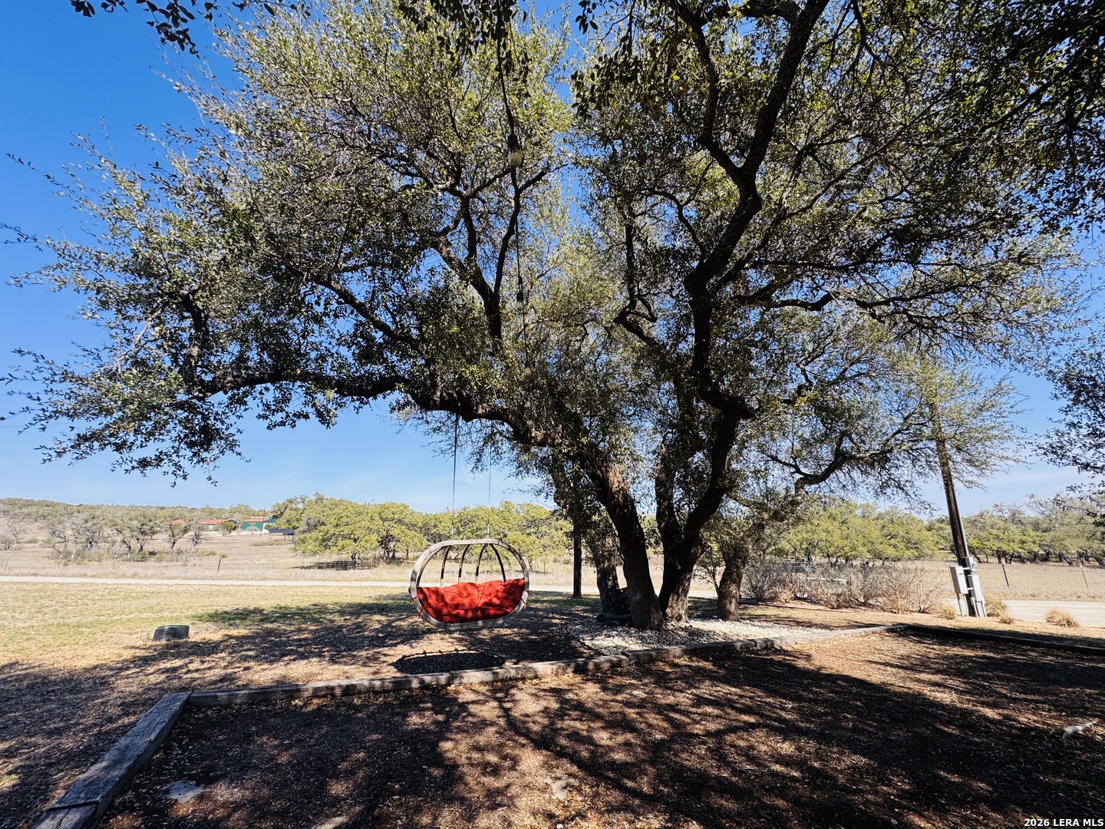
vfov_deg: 85.7
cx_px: 552
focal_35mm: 14
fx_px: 447
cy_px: 414
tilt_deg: +15.8
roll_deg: -0.1
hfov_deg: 102.1
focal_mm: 2.22
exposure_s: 1/849
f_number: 2.2
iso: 50
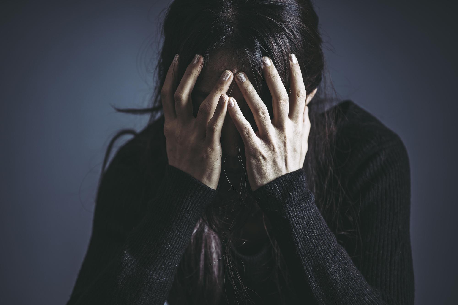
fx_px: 2544
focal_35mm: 200
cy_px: 152
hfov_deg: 10.3
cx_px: 229
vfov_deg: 6.9
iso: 100
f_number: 4
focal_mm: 200
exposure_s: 1/125
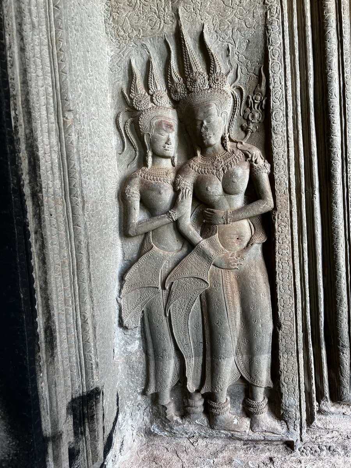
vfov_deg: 67.3
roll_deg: +3.5
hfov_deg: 53.1
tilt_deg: -2.9
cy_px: 234
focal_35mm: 26
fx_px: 352
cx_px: 176
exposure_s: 1/121
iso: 100
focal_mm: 5.7
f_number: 1.5
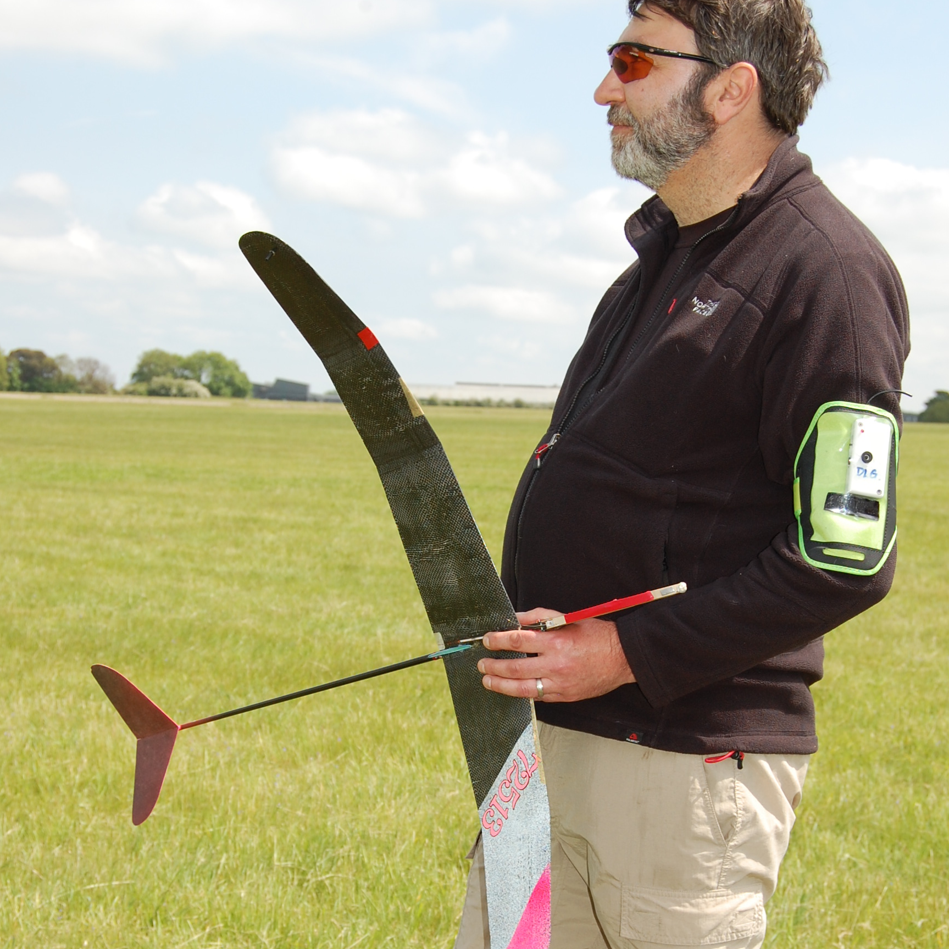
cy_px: 652
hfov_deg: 24.3
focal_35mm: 71
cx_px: 513
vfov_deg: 24.2
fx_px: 2202
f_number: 7.1
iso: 200
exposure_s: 1/500
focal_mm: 32
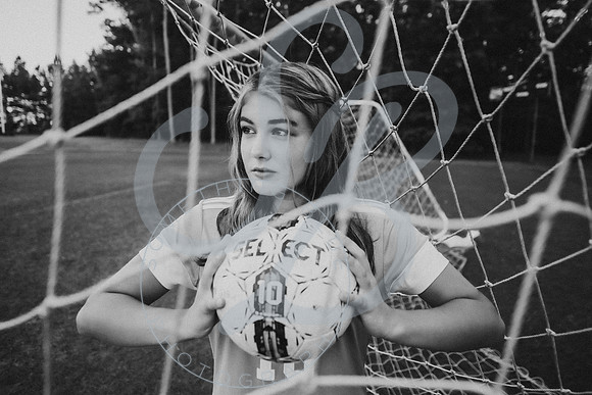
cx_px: 296
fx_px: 395
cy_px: 198
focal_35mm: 24
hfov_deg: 73.7
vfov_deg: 53.2
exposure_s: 1/320
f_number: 2.8
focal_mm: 24
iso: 320
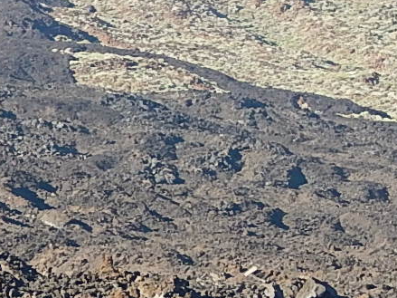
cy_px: -81
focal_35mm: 404
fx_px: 4632
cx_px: -259
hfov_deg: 4.9
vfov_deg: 3.7
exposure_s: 1/250
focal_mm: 13.9
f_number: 4.4
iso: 125
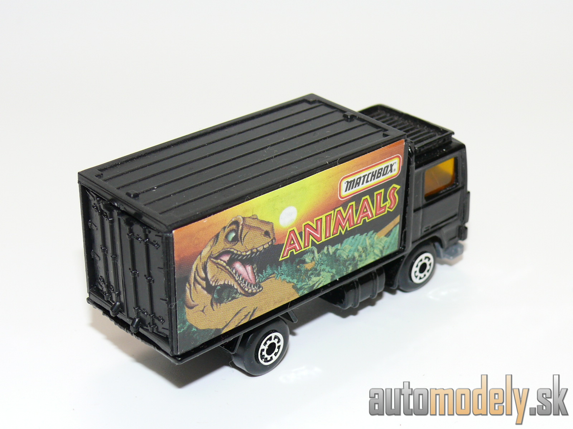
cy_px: 214
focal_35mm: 74
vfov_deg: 19.9
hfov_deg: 26.3
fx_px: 1225
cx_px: 286
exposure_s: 1/30
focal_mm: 11.3
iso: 100
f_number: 4
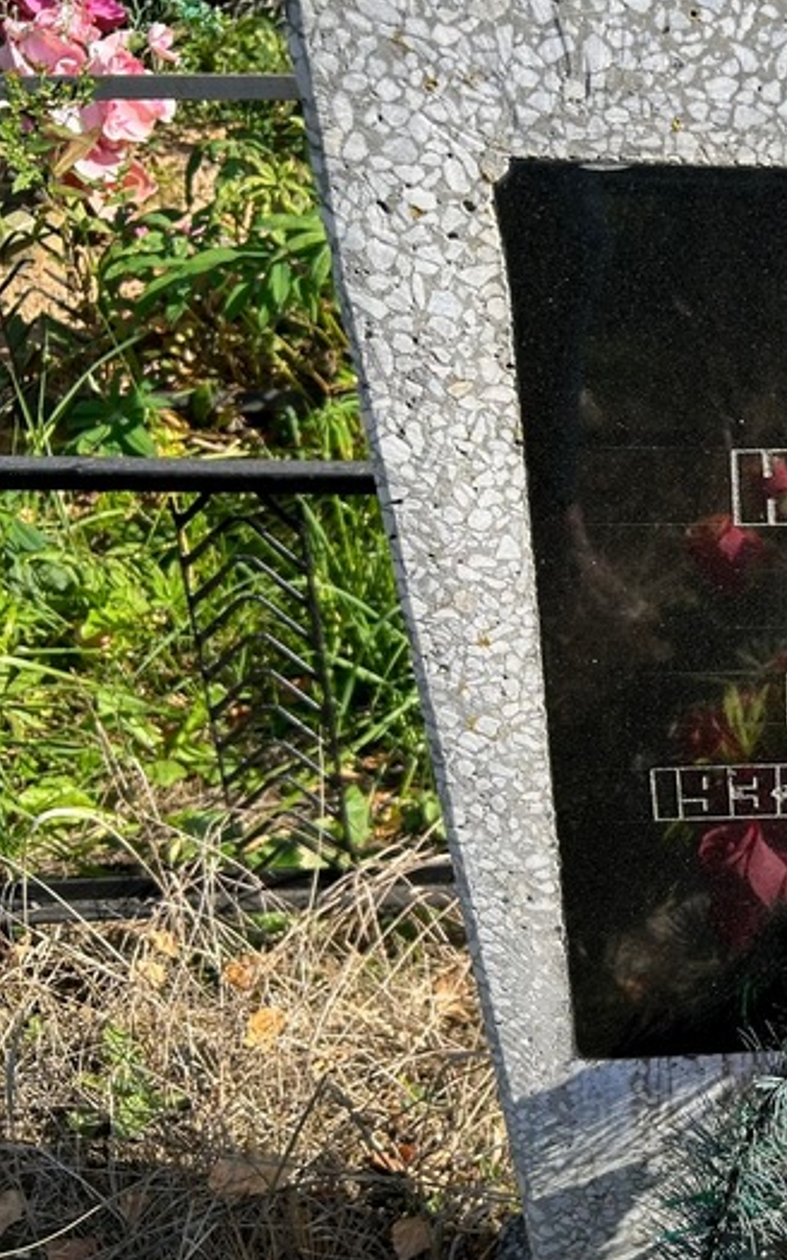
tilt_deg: -35.3
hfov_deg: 27.3
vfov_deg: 47.2
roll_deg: -2.3
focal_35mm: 42
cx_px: 921
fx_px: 1442
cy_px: 590
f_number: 1.5
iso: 50
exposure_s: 1/1553
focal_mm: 5.7
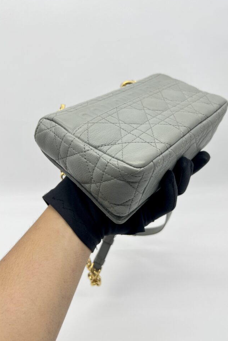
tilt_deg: -27.3
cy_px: 161
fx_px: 275
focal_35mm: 29
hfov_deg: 44.9
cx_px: 130
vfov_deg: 63.6
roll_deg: -0.3
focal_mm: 5.7
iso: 32
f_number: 1.5
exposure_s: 1/111
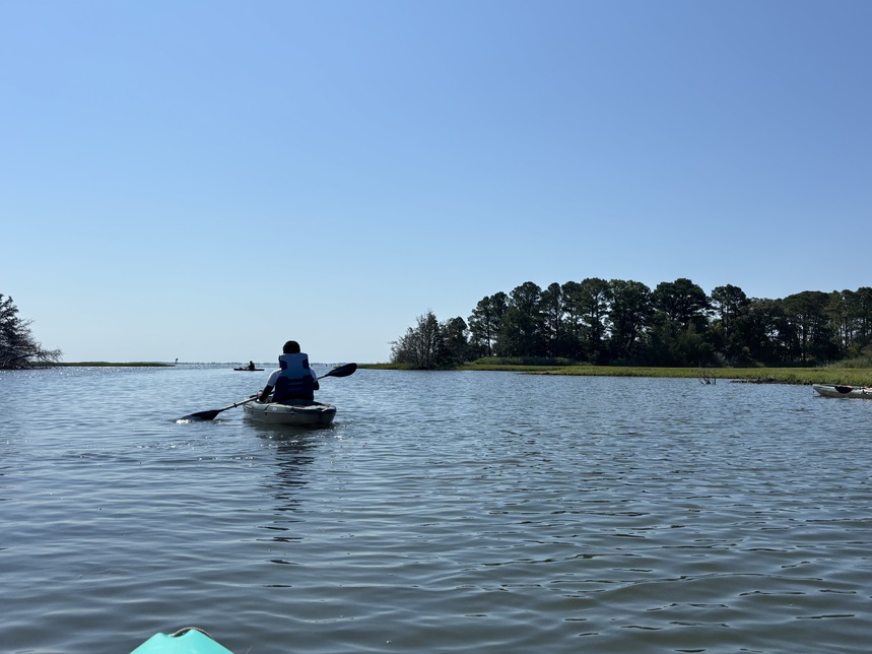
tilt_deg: +2.6
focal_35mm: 31
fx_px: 781
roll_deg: -0.4
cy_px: 335
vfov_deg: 45.4
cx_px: 495
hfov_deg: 58.1
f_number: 1.6
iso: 50
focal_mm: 5.96
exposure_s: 1/8333
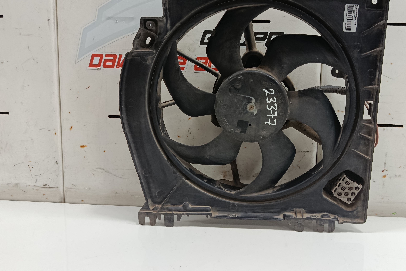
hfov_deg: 58.2
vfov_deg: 40.9
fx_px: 361
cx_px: 246
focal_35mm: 32
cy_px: 105
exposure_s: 1/50
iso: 687
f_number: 1.7
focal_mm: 5.24
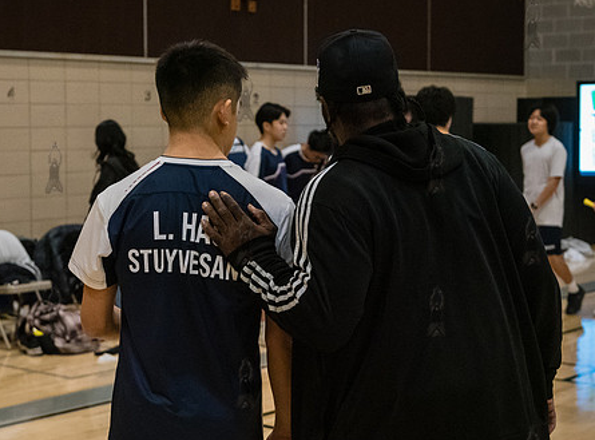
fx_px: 1265
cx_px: 245
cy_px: 216
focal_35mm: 74
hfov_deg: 26.4
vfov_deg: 19.7
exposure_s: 1/400
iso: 8000
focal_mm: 48
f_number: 3.5
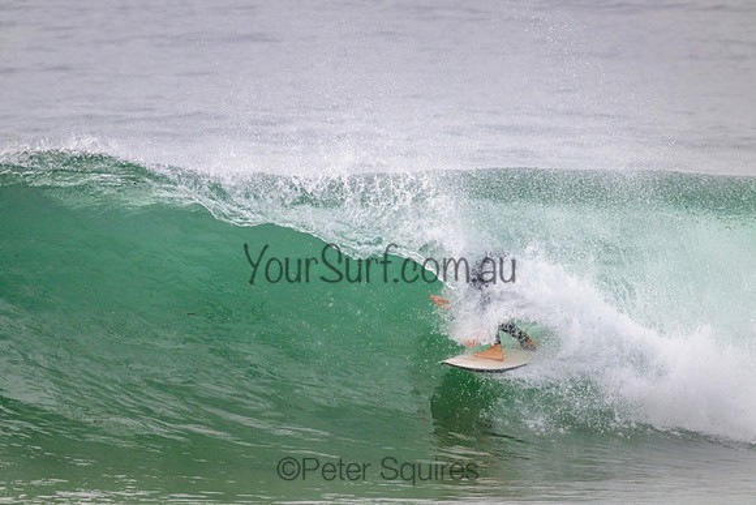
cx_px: 378
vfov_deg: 1.7
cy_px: 252
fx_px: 16803
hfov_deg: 2.6
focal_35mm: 800
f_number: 11
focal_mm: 800
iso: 1600
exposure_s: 1/2000
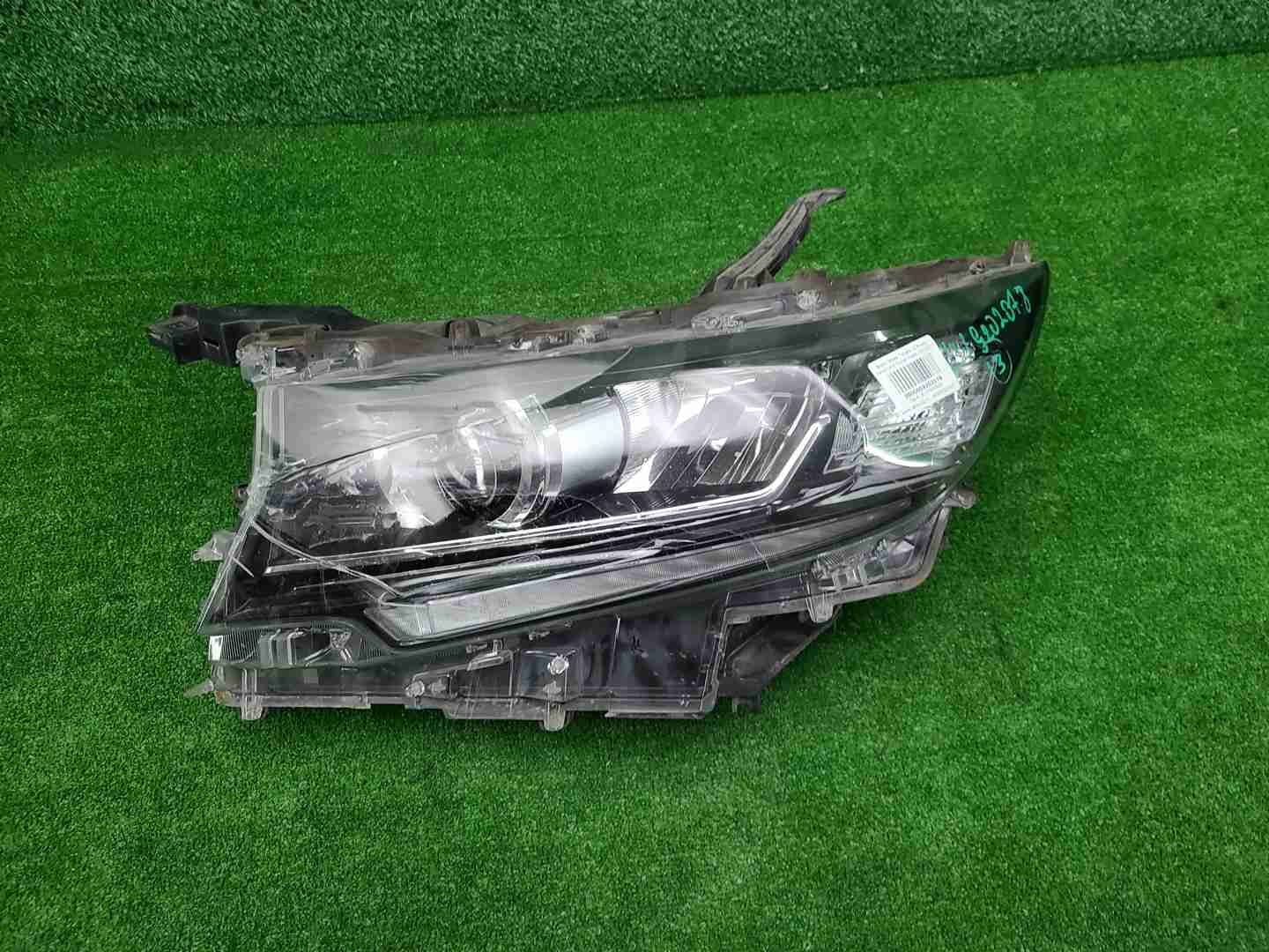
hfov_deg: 67.3
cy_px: 476
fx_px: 953
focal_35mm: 26
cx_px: 634
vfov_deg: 53.1
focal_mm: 5.4
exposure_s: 1/50
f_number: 1.8
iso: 105
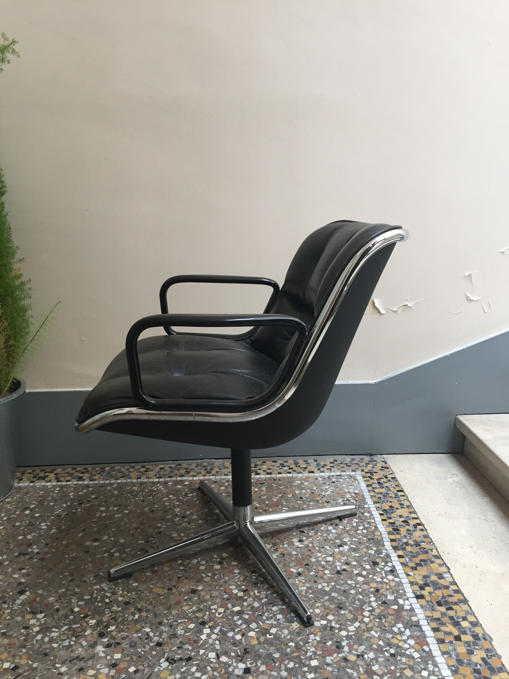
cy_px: 340
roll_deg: +1.7
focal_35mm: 29
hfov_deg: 48.2
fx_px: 569
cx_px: 254
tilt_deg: -11.9
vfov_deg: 61.7
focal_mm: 4.15
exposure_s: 1/33
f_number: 2.2
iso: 125
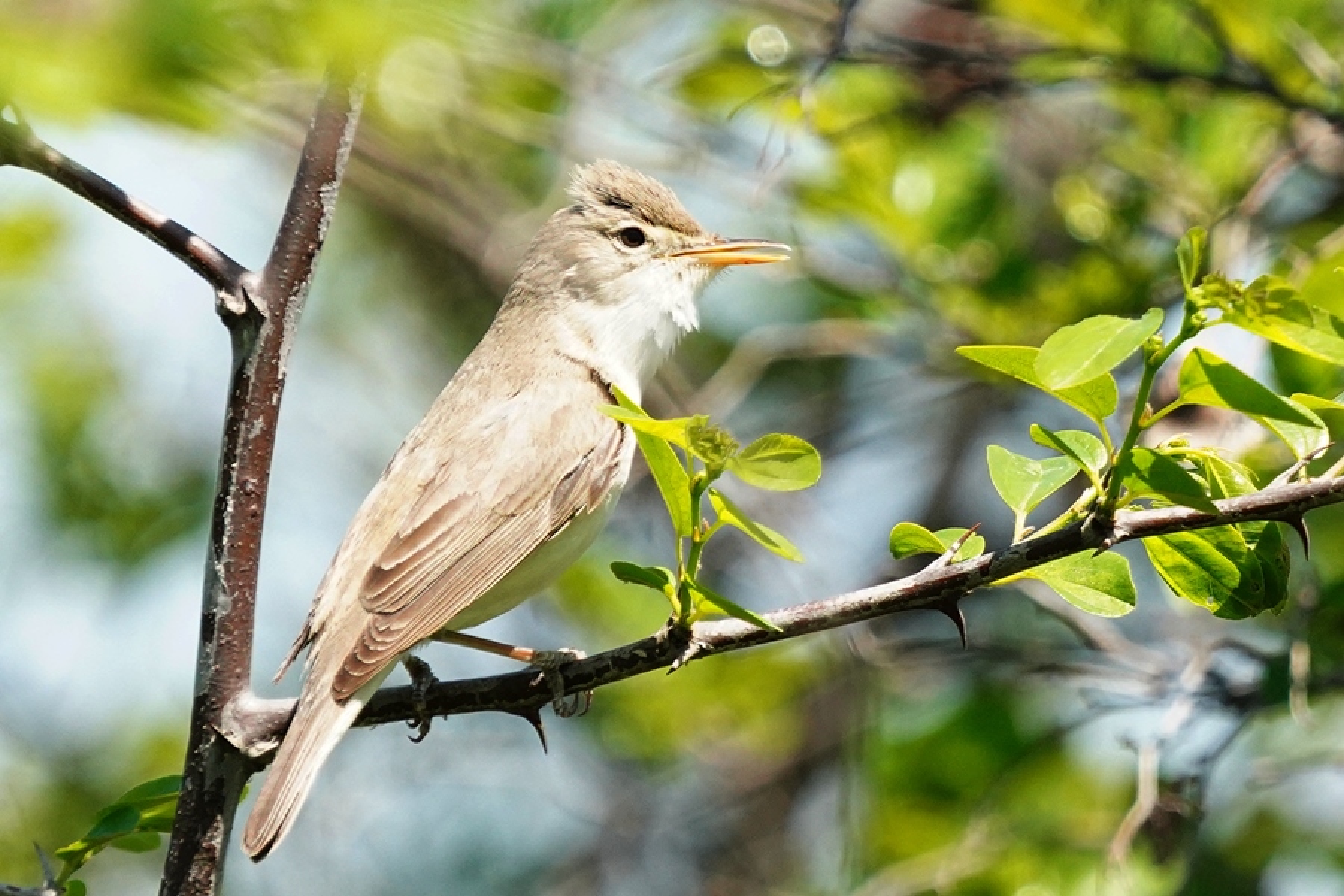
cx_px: 672
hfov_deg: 3.4
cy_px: 448
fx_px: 22398
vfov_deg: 2.3
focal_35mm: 600
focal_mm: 600
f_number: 6.3
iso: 1250
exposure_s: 1/2000
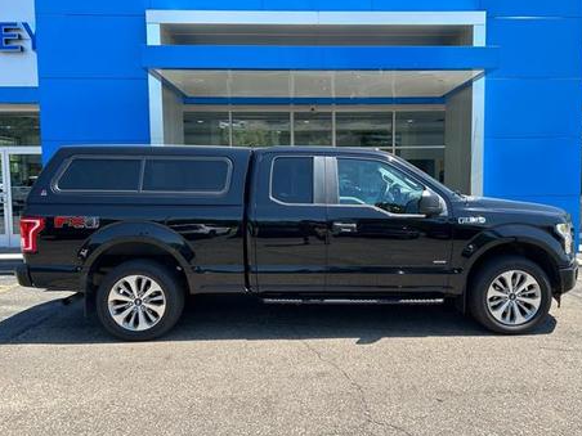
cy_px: 210
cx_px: 314
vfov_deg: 48.2
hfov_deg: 61.6
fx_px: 488
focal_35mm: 29
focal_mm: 5.7
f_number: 1.5
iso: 50
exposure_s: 1/1196
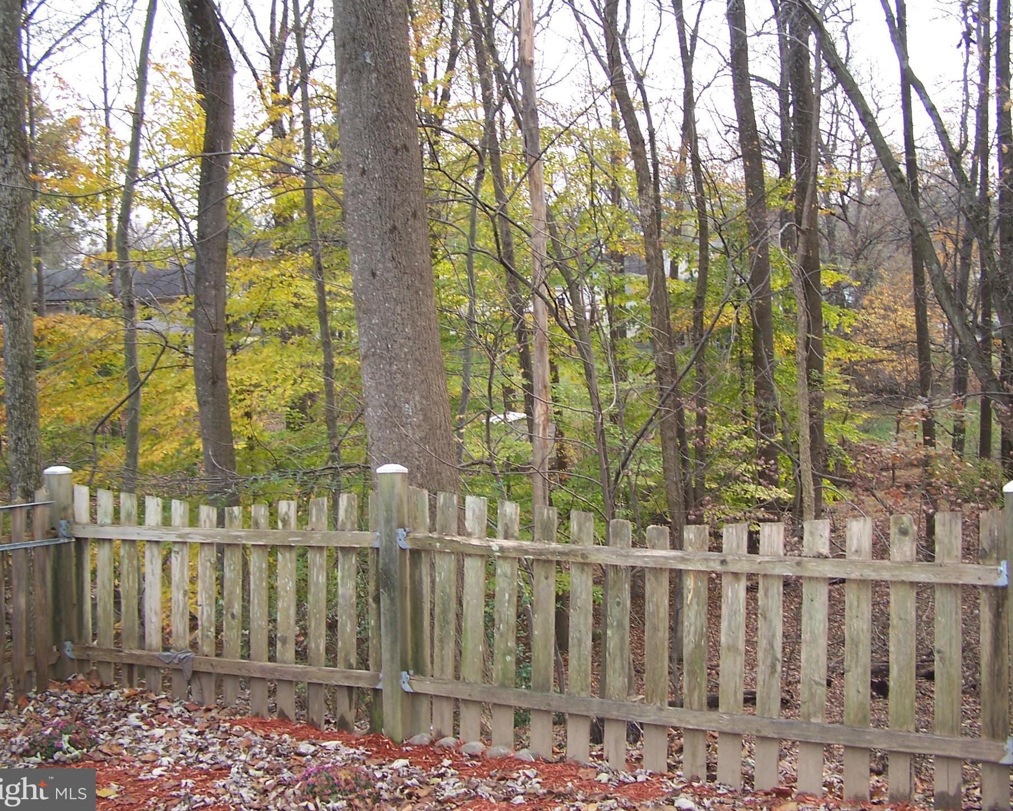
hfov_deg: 43.8
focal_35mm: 42
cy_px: 384
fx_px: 1259
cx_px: 529
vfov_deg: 35.7
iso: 80
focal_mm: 6.3
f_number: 2.8
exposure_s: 1/125
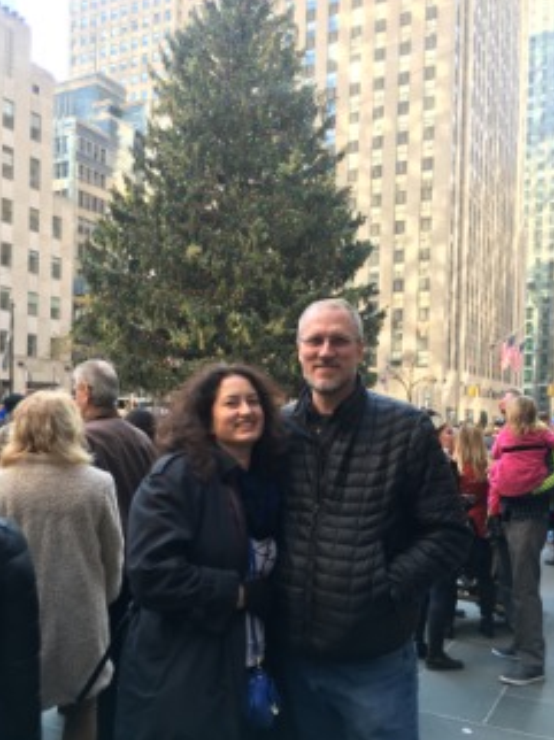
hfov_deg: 42.9
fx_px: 705
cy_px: 416
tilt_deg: +1.1
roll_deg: +0.0
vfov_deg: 55.2
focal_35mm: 33
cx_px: 269
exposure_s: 1/120
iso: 40
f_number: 2.2
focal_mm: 4.15
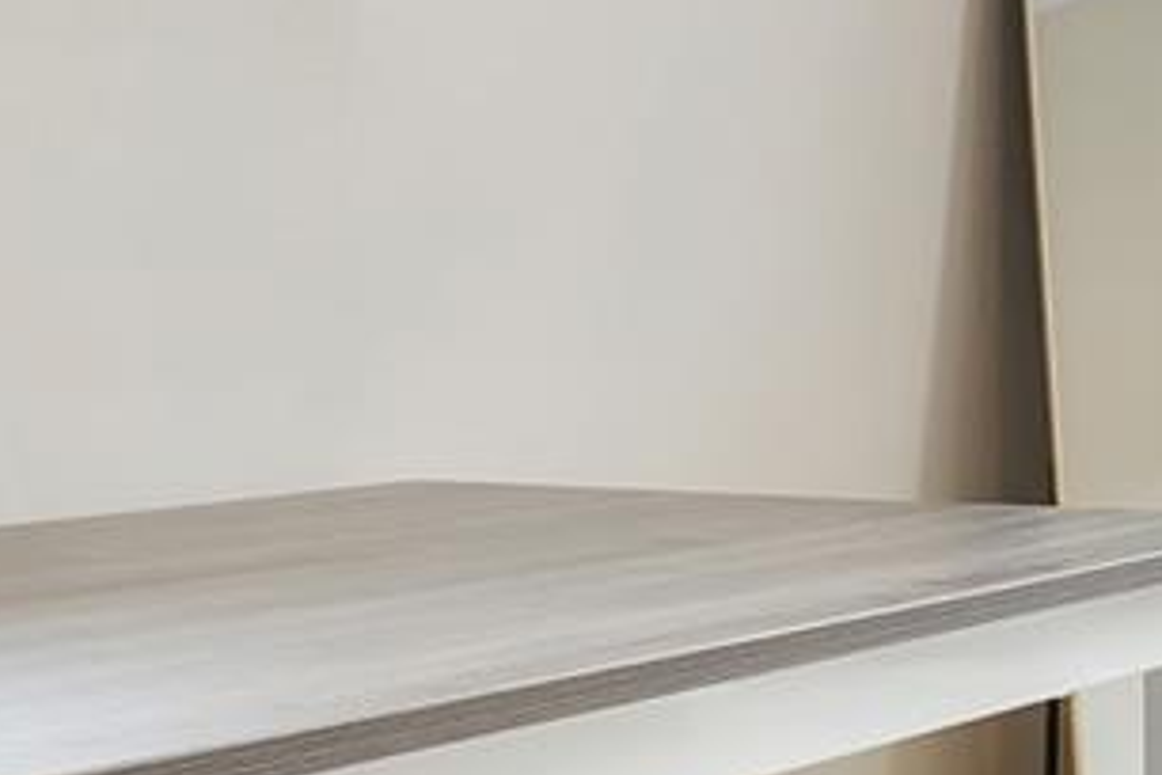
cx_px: 1003
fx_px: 3034
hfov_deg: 21.3
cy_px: 167
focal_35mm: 94
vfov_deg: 14.5
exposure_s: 1/50
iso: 640
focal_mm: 18
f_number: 8
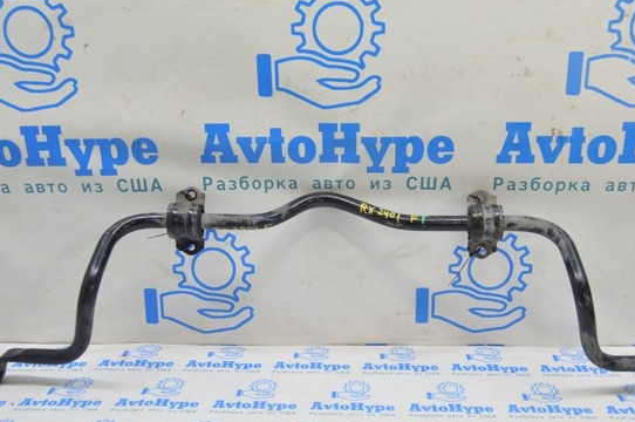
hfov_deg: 49.6
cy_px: 247
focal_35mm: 39
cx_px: 337
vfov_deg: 34.0
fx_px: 687
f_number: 5.6
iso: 400
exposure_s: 1/20
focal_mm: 22
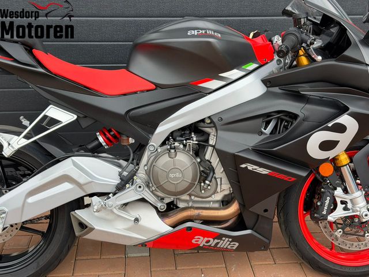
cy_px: 138
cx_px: 184
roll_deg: +3.4
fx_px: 512
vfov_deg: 30.3
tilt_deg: -20.3
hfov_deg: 39.7
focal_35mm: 48
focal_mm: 6.76
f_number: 1.78
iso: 64
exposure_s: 1/819
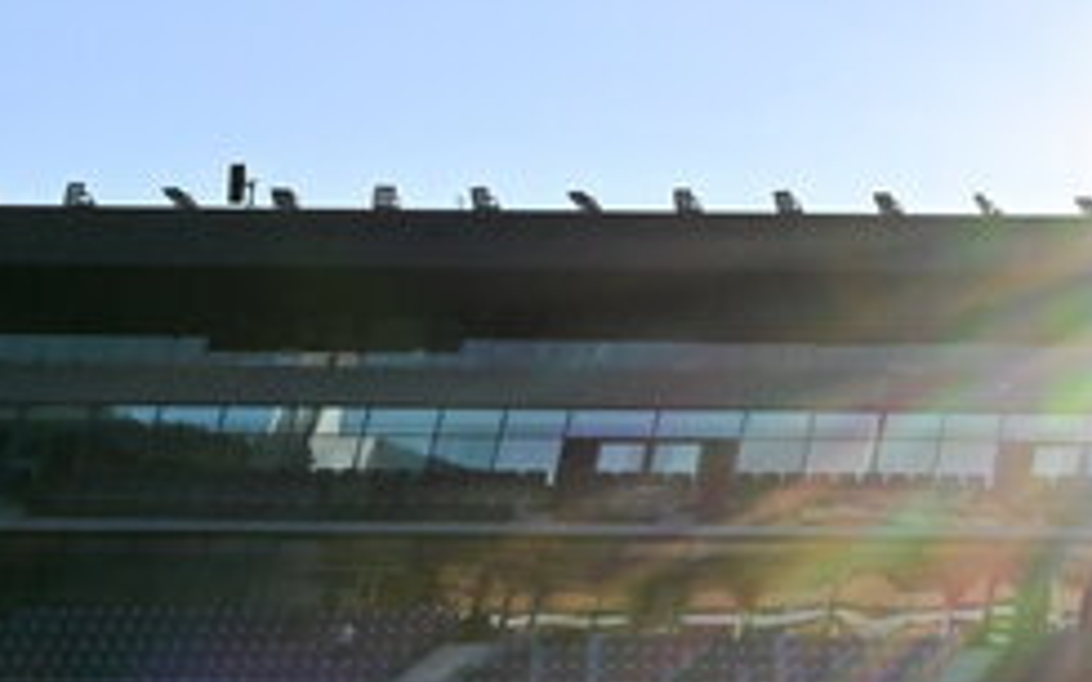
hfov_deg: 18.2
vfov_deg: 14.7
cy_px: -305
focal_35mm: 83
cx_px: 2099
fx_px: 2473
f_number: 10
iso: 500
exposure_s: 1/1250
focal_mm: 19.5
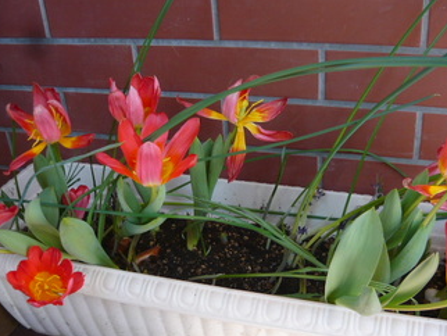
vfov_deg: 33.6
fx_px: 556
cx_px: 248
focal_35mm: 43
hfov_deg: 43.8
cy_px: 192
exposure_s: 1/80
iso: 100
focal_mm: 5.5
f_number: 2.8
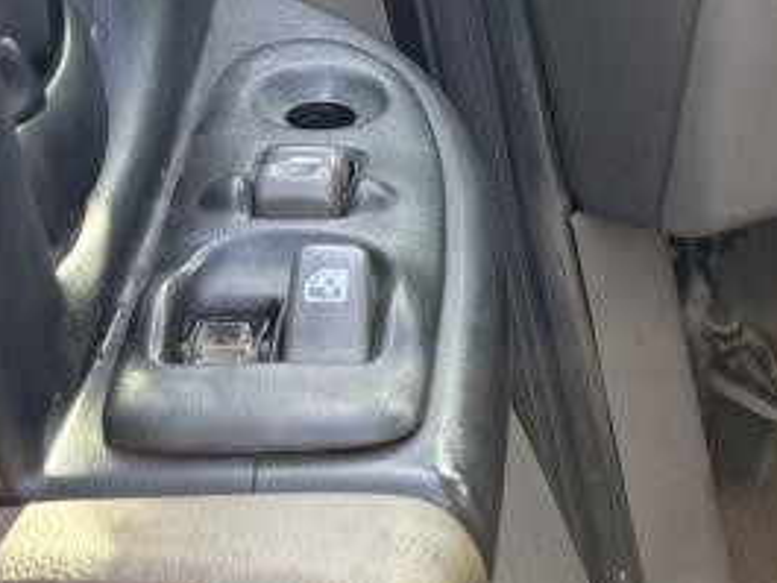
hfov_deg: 15.5
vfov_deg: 12.6
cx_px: 1193
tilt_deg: -32.6
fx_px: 2605
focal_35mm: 116
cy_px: 604
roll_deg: +1.2
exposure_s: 1/276
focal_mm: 6.76
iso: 100
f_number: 1.78
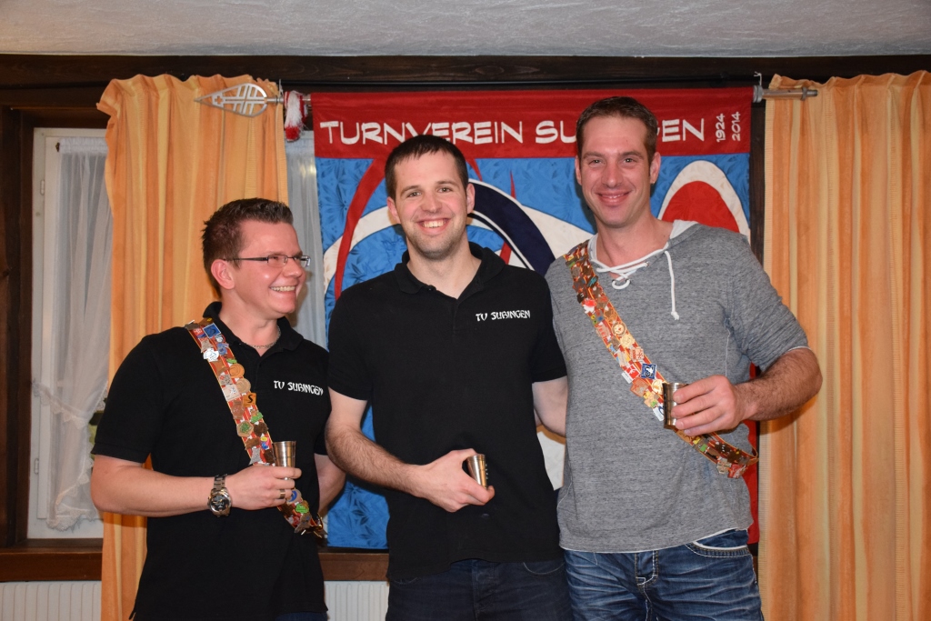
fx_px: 931
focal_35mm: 36
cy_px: 310
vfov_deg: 36.9
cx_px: 466
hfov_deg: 53.1
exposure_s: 1/60
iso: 3200
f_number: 3.8
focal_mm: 24
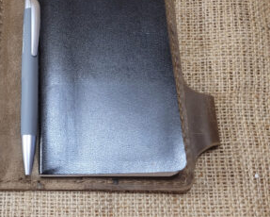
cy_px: 86
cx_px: 33
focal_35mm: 53
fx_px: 424
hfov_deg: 33.7
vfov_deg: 28.6
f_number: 1.8
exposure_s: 1/40
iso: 320
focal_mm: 5.4
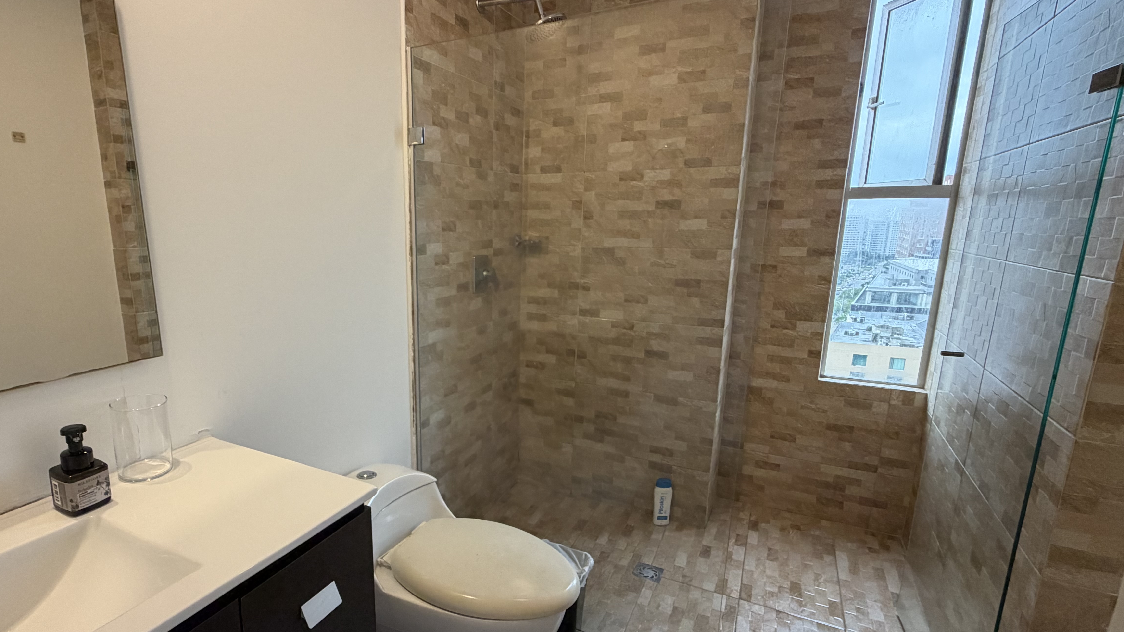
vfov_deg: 58.3
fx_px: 566
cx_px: 468
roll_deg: +0.8
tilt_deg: -12.0
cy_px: 340
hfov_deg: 88.8
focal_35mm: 19
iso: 250
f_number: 2.2
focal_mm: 2.22
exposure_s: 1/121
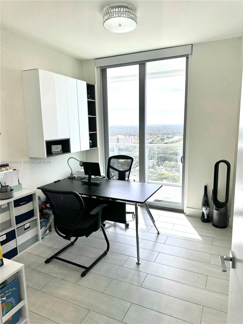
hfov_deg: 56.8
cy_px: 162
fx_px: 225
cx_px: 122
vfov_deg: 71.6
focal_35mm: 24
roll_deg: +0.7
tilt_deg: -8.8
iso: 80
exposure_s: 1/1767
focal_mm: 6.86
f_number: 1.78
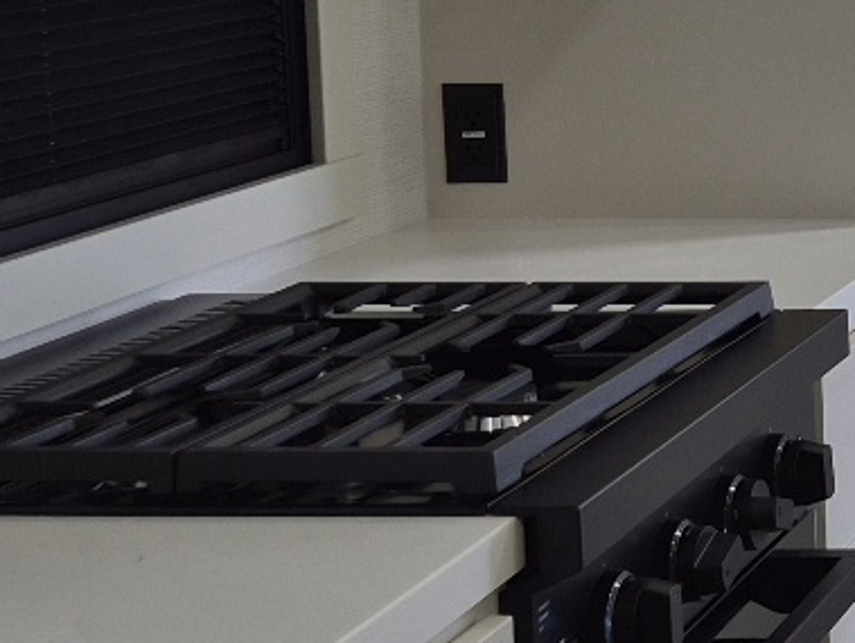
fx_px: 2398
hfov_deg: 17.4
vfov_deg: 15.1
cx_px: 1408
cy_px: 74
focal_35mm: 97
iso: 40
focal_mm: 5.4
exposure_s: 1/53.2
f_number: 1.8
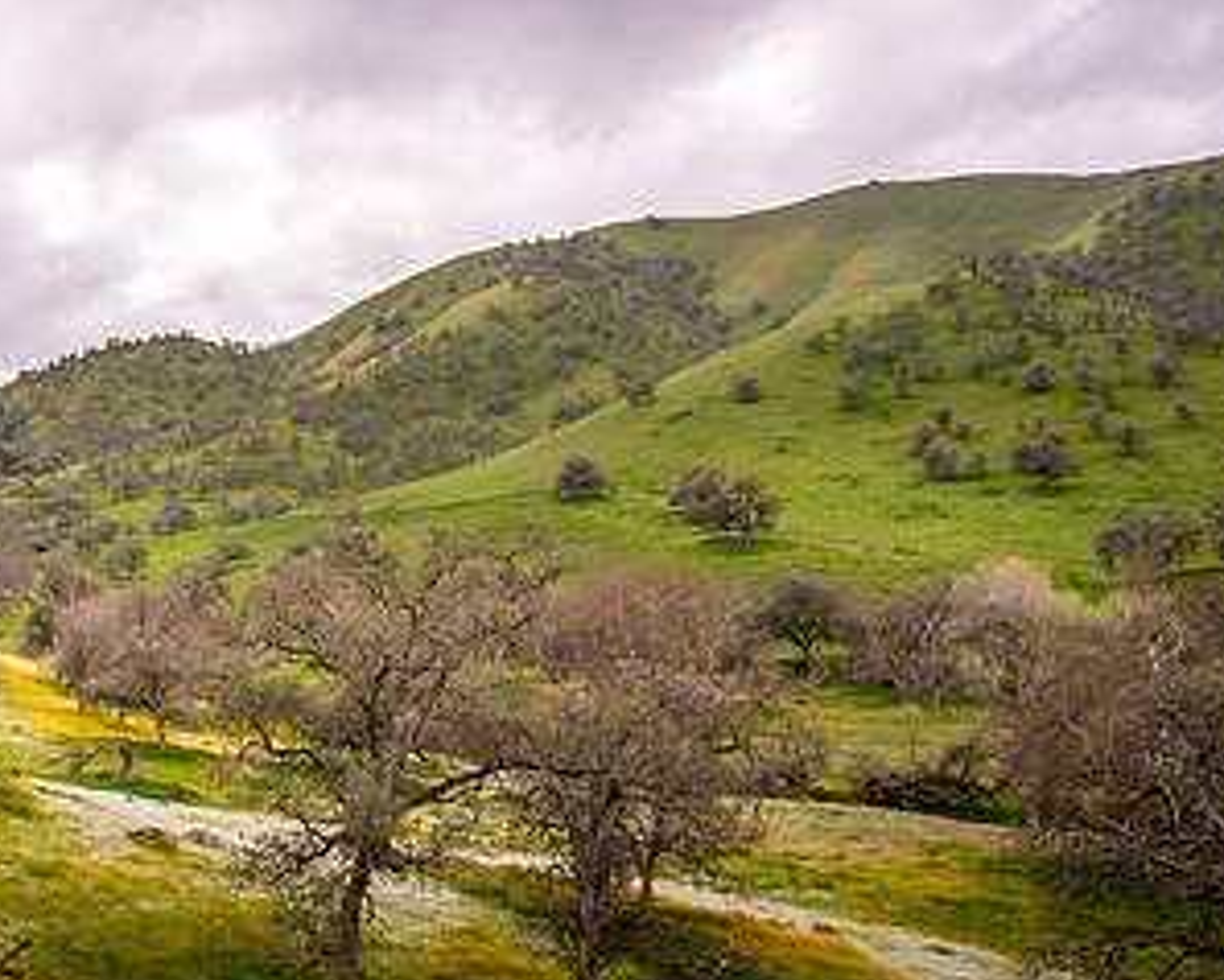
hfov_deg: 38.8
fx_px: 1595
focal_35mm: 44
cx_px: 107
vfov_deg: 34.2
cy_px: 492
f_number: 11
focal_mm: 24
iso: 64
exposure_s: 1/25
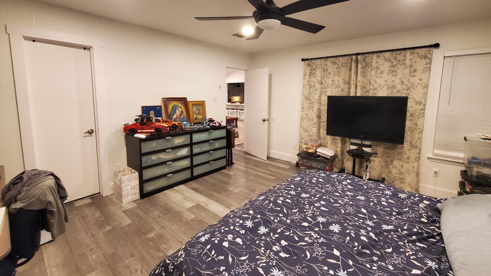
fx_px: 195
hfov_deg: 103.0
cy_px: 121
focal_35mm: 15
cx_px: 245
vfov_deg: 70.3
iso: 640
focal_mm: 1.8
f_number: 2.2
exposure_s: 1/30
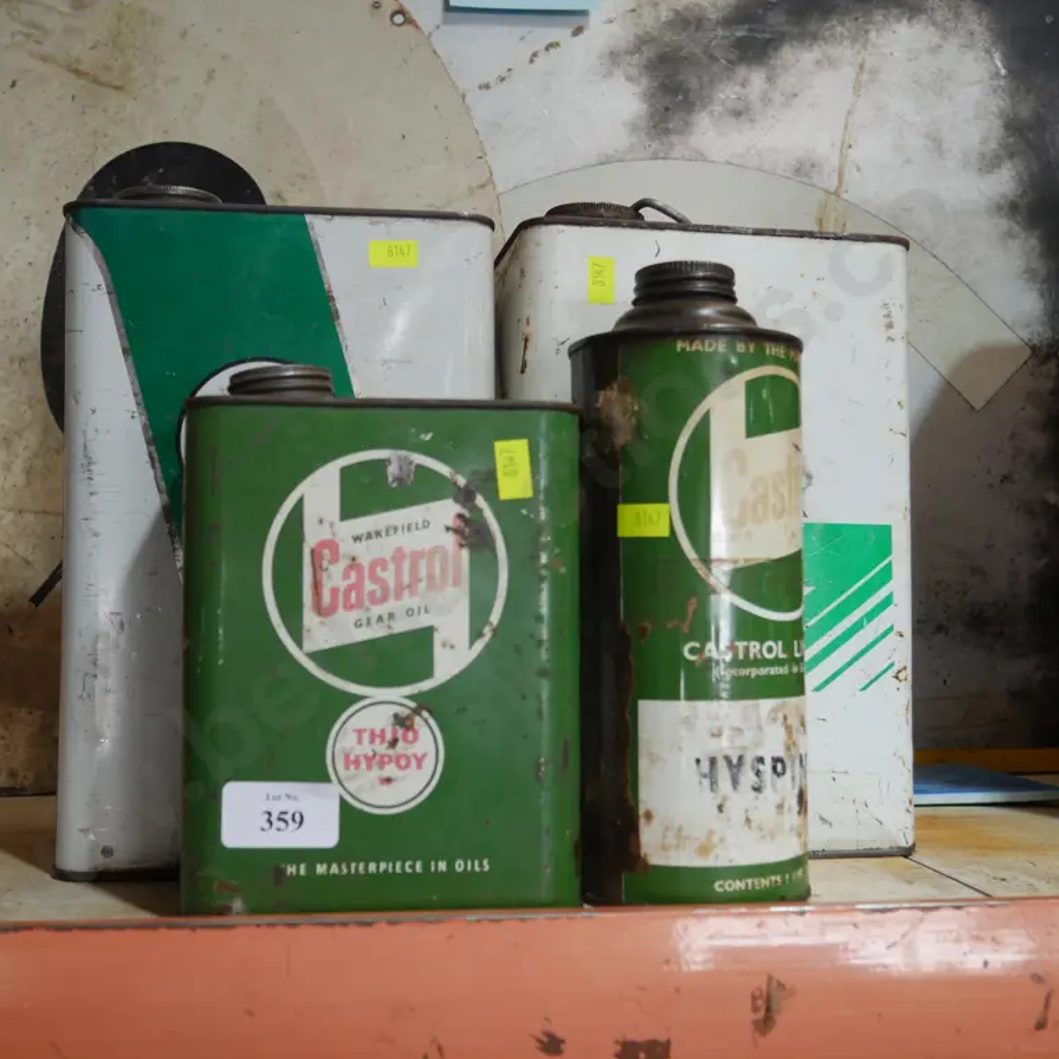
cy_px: 530
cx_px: 505
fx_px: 1315
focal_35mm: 38
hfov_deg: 43.8
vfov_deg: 43.9
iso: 200
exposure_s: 1/60
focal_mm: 16
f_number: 3.6
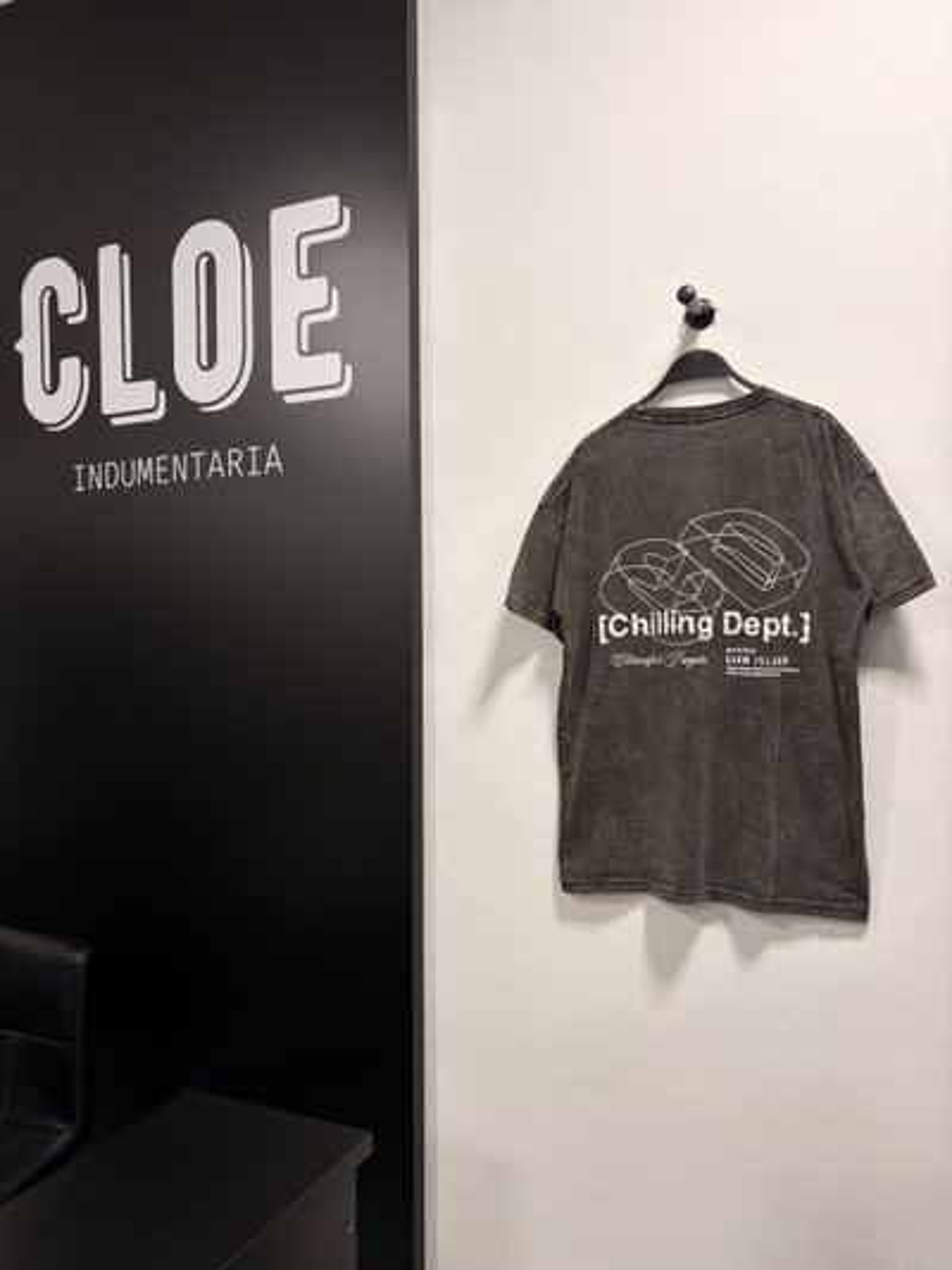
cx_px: 476
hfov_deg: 53.1
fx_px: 953
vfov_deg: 67.3
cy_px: 635
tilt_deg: +0.4
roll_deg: -0.2
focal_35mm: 26
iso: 100
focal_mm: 5.96
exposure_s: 1/50
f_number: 1.6
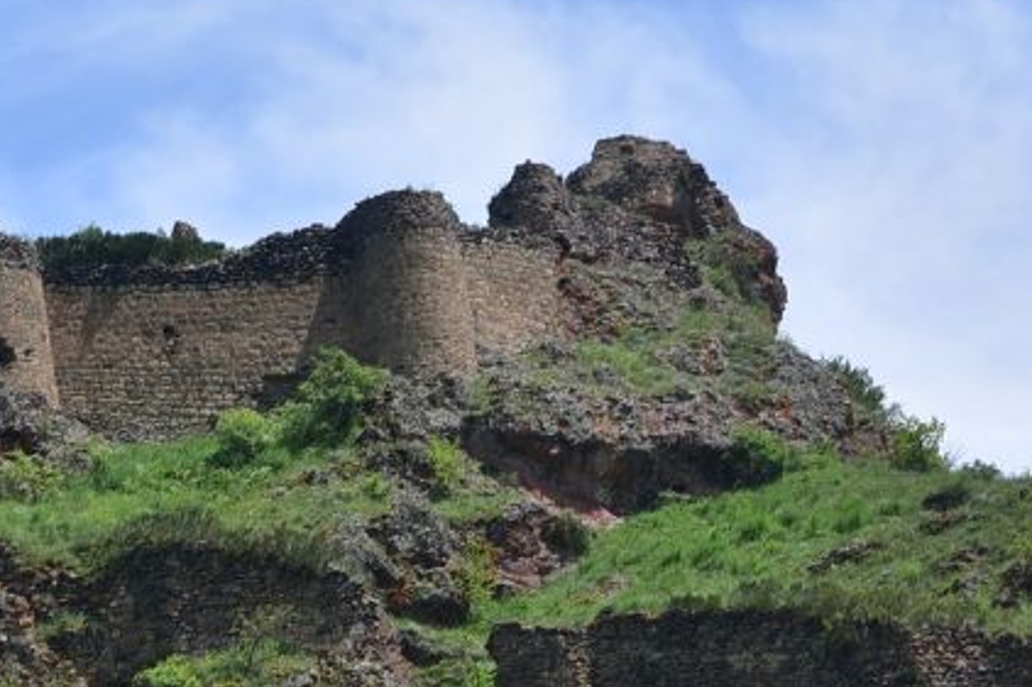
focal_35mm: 154
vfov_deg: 8.9
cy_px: 436
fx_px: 4413
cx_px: 152
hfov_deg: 13.3
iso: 100
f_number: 13
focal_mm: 50
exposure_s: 1/125
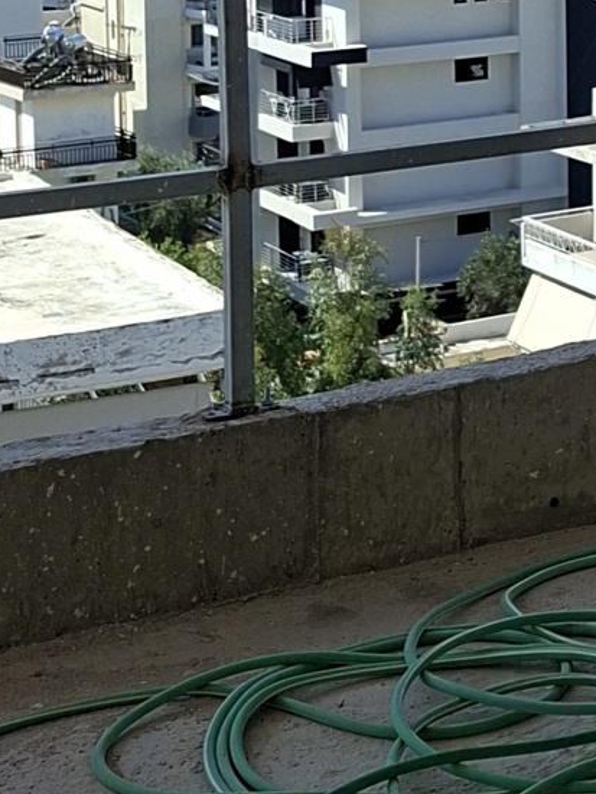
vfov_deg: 17.4
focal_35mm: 107
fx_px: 2454
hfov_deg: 12.2
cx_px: 1218
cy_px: -186
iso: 50
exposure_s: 1/1546
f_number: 1.8
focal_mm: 5.54
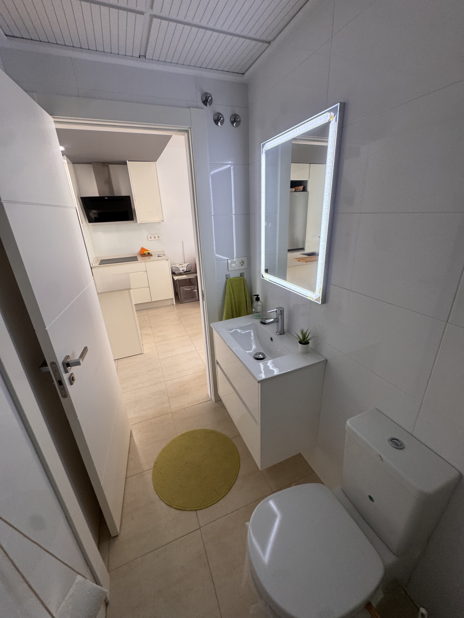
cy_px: 309
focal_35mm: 14
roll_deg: +2.4
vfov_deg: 102.1
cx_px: 232
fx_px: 250
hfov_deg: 85.7
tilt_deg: -21.0
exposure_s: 1/100
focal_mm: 2.22
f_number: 2.2
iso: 125
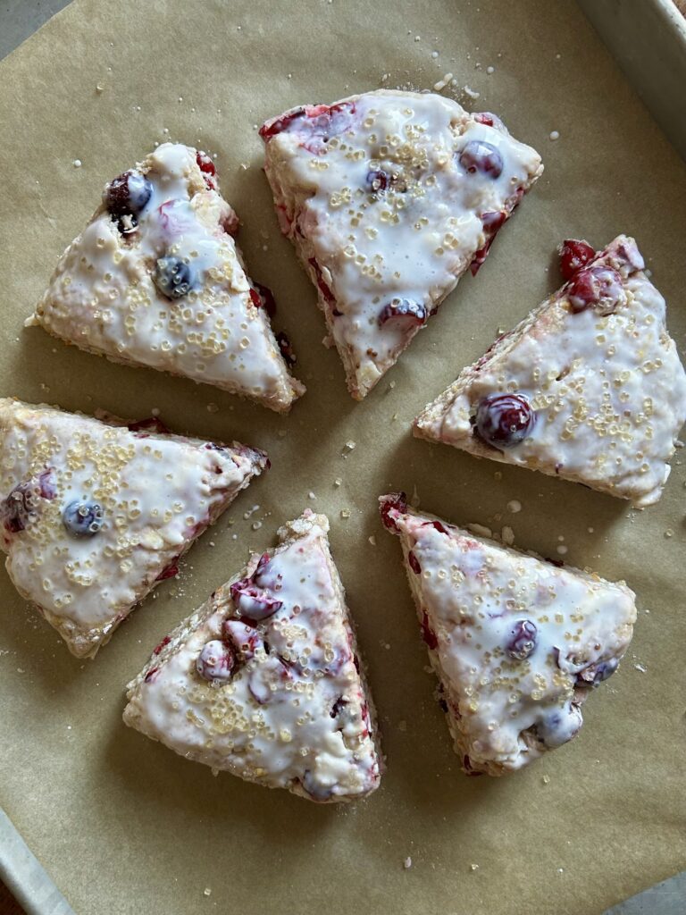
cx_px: 343
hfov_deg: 53.1
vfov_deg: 67.3
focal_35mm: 26
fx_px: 687
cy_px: 458
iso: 125
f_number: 1.5
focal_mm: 5.7
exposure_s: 1/77
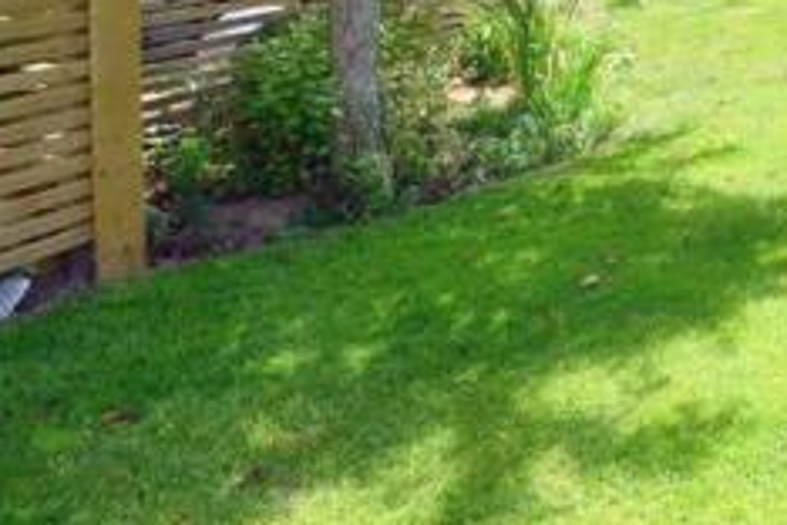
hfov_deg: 31.4
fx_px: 918
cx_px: 1096
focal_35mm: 42
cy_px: -187
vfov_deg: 26.3
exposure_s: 1/125
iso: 250
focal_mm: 10
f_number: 14
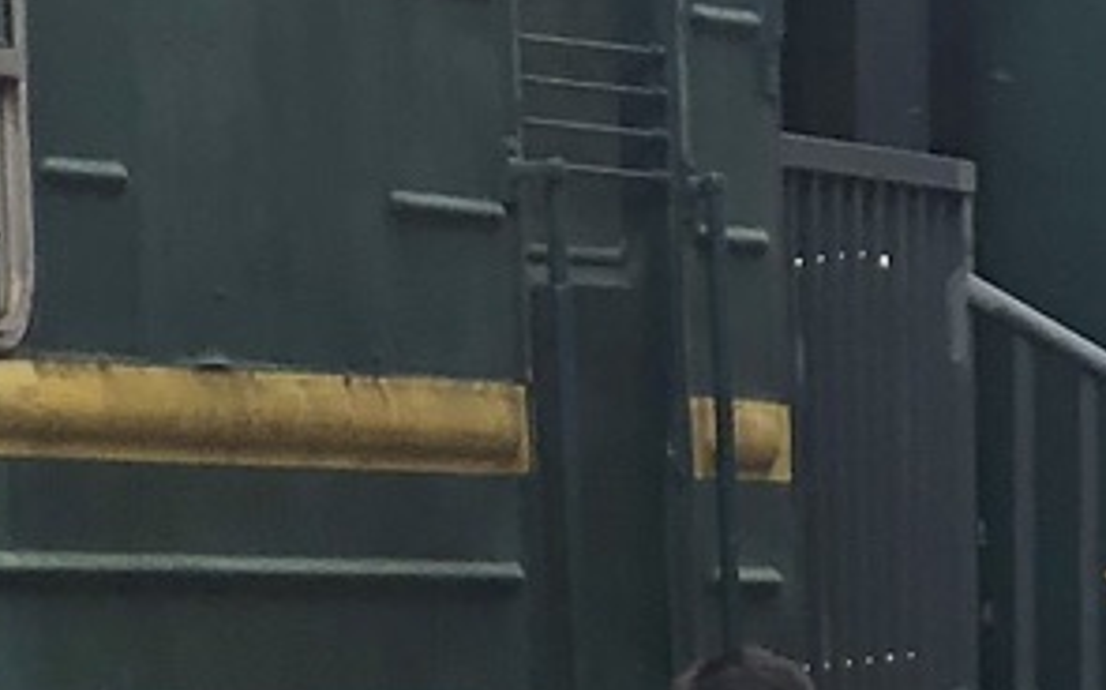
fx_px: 11267
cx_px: -1020
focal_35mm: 374
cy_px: 585
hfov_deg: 5.5
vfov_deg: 3.5
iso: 16
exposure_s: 1/138
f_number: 2.4
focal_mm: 6
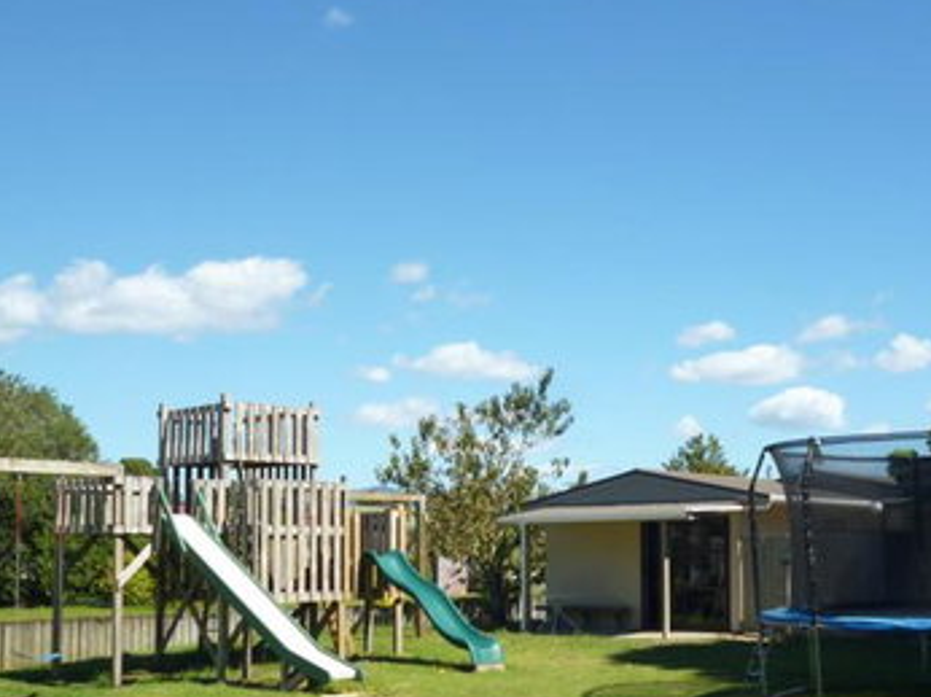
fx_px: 1344
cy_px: 447
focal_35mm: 50
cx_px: 506
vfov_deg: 28.9
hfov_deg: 38.2
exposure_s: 1/100
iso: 100
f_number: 10
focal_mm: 6.4
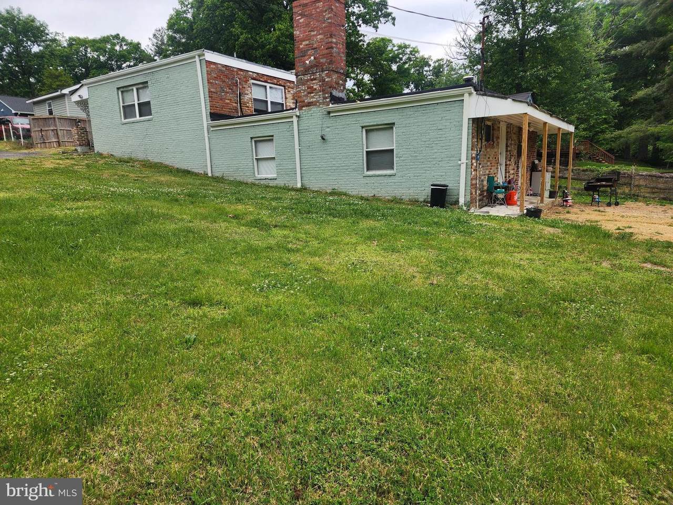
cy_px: 252
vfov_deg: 58.9
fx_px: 447
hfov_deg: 73.9
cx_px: 336
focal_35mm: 23
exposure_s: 1/626
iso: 12
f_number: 1.8
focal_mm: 6.4
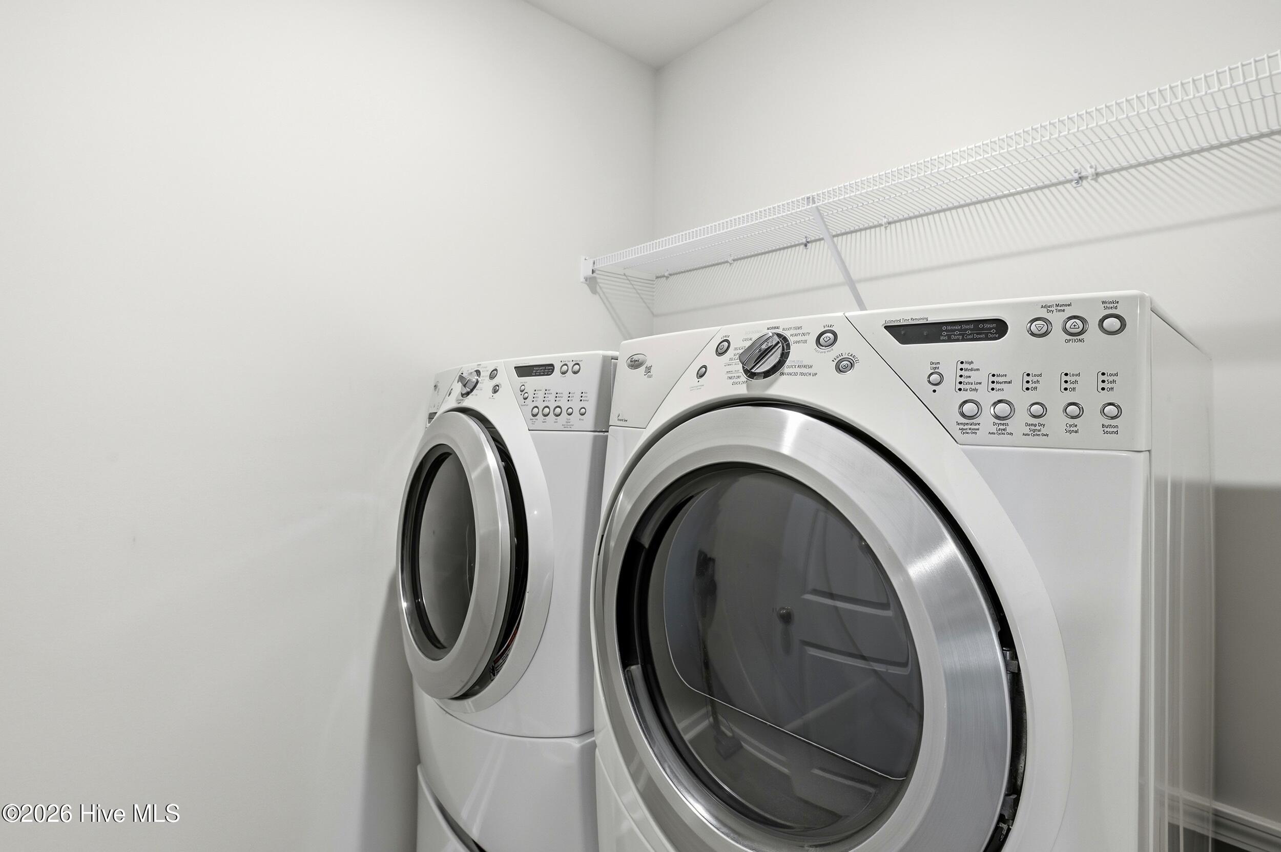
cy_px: 426
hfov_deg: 93.3
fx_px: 604
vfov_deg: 70.4
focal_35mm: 17
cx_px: 640
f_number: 8
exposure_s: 1/50
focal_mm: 17
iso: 160
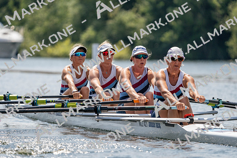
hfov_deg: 5.4
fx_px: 2535
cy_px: 79
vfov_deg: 3.6
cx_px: 118
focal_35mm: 385
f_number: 6.3
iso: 200
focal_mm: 385
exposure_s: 1/1600
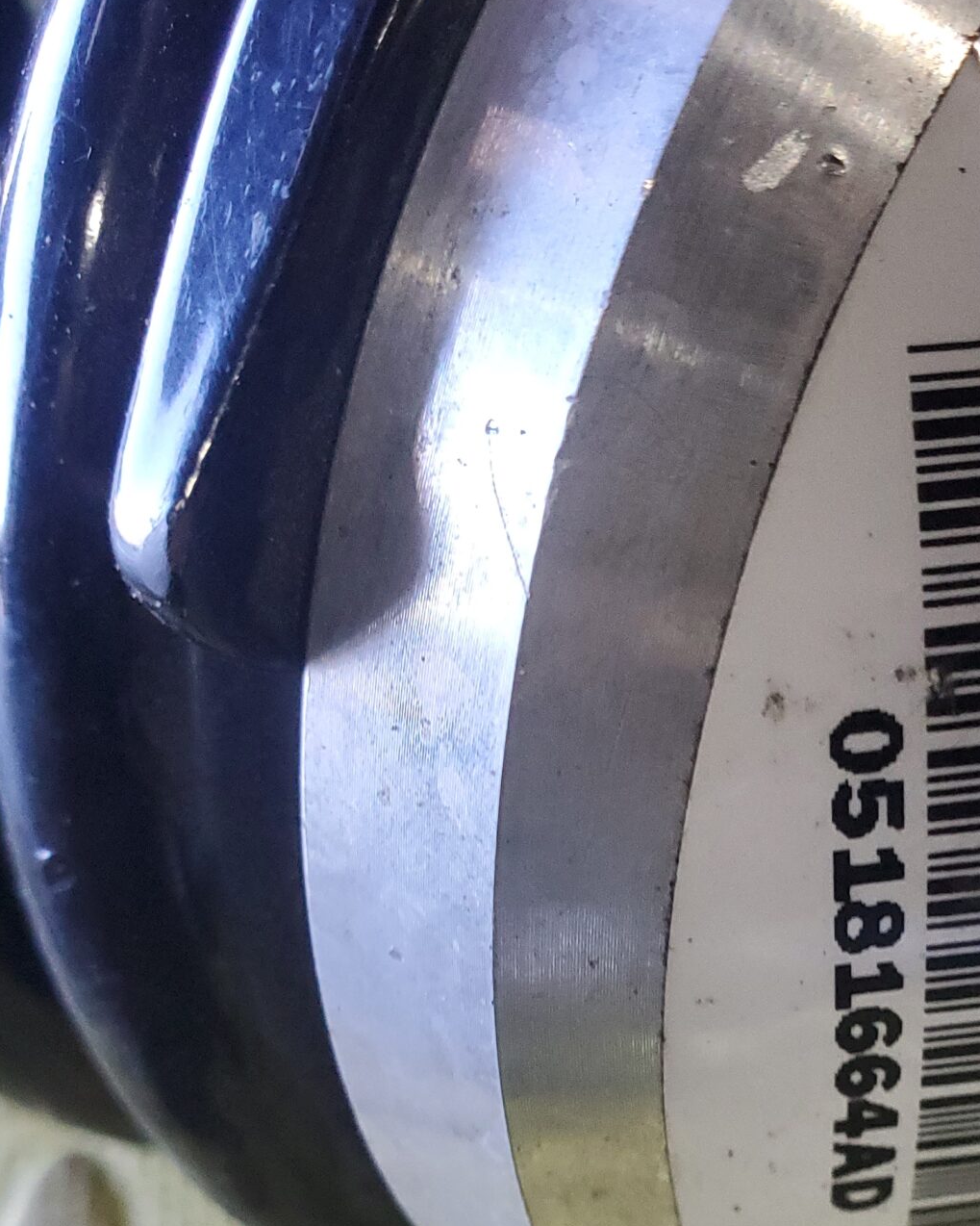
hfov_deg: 29.0
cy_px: 1021
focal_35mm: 51
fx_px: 1849
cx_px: 783
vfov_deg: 35.2
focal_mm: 4.3
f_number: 2.4
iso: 320
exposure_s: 1/120
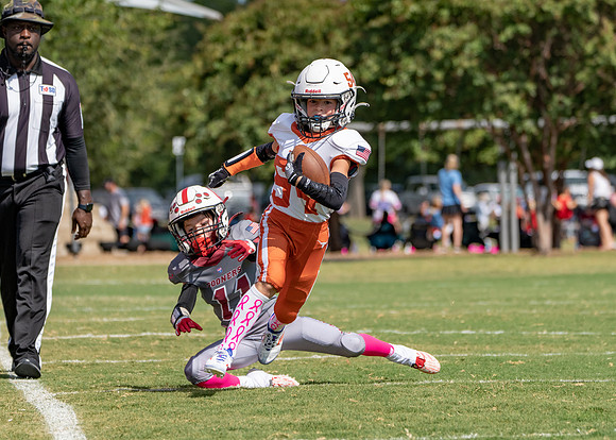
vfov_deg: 5.1
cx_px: 309
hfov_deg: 7.1
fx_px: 4973
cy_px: 240
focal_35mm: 284
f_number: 5.6
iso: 320
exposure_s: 1/1600
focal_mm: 198
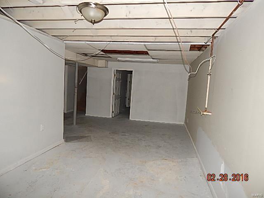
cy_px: 99
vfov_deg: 58.9
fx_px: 175
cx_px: 132
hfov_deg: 73.9
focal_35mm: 23
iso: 200
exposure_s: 1/30
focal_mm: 4
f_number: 3
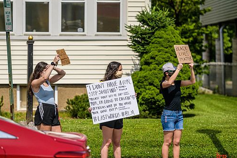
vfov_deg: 8.7
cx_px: 113
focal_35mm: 157
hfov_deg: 13.1
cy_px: 86
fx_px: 1034
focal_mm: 135
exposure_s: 1/6400
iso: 200
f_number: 3.2
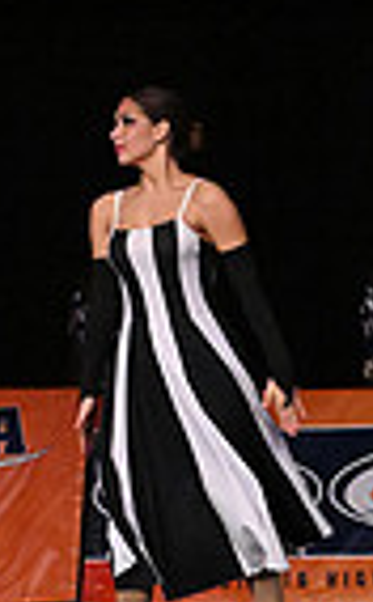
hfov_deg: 3.5
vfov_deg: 5.8
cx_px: 1106
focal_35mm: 363
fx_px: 5940
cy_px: 382
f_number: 4
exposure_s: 1/800
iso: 8000
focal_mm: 58
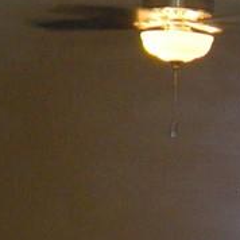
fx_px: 1396
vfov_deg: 9.7
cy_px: 295
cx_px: 53
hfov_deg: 9.8
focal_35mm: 178
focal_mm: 5.9
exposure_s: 1/45.6
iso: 200
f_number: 3.8
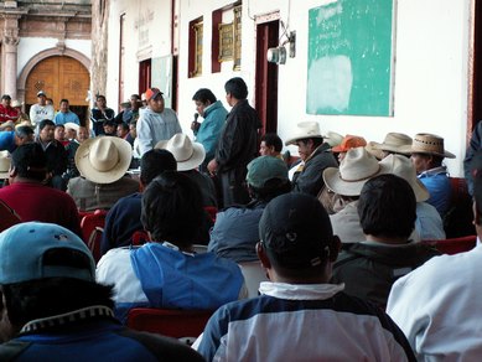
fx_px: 1170
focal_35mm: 84
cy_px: 181
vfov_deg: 17.6
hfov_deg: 23.3
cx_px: 241
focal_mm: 13.98
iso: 160
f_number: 3.5
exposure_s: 1/50
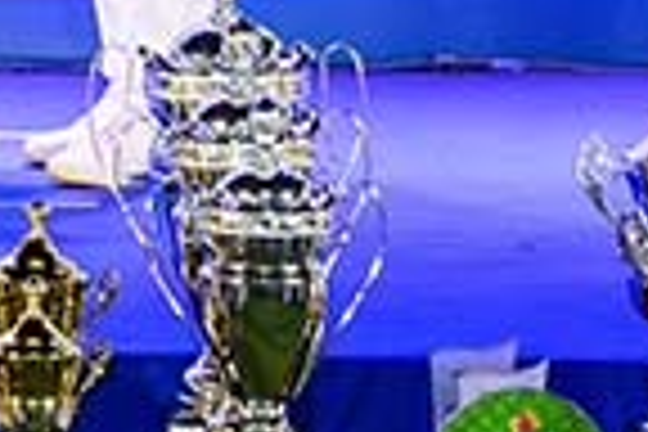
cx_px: -364
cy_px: -688
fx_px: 4068
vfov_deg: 5.8
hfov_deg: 8.9
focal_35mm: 226
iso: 2200
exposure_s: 1/250
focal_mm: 34
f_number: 6.3
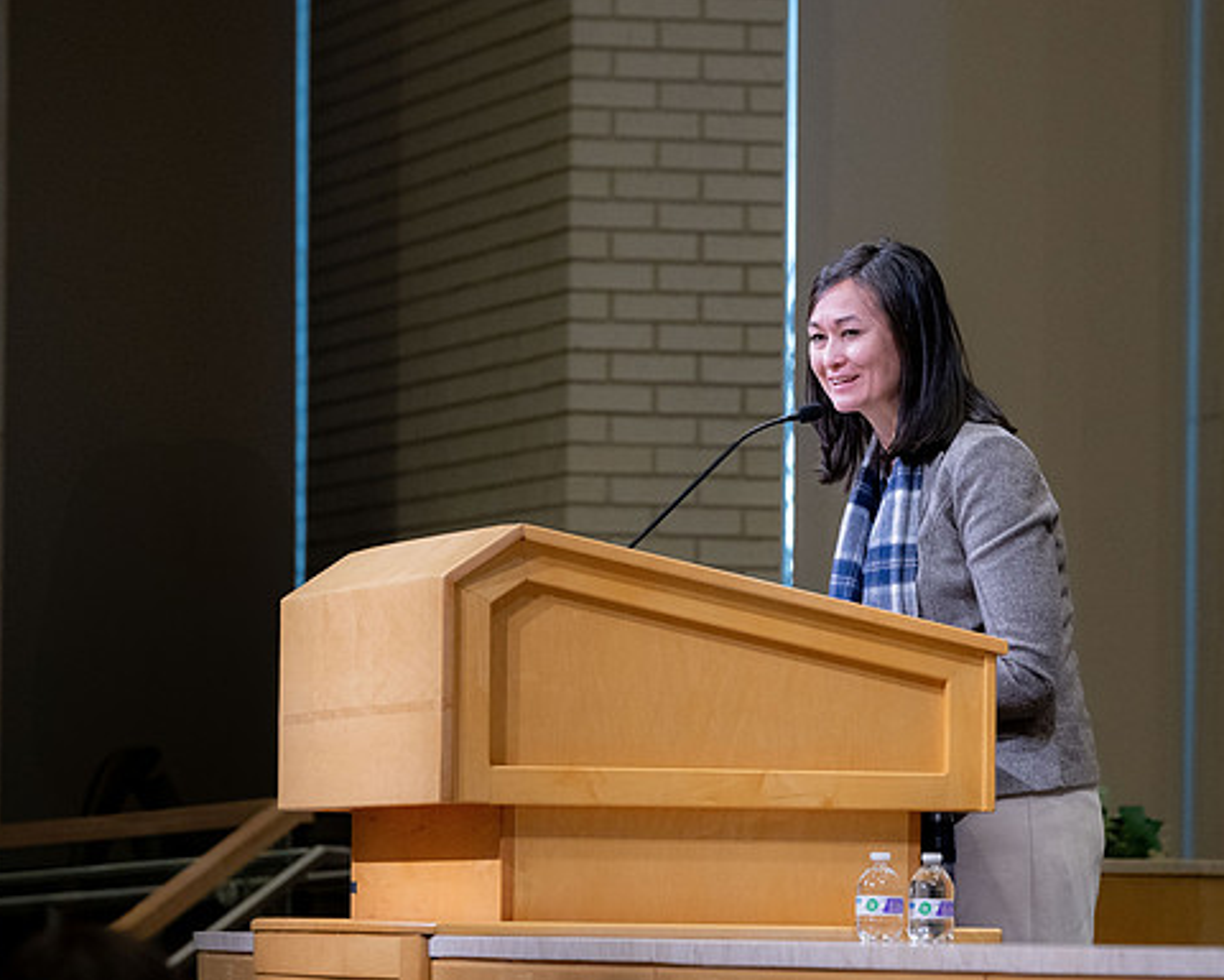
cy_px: 469
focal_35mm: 260
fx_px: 9419
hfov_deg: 7.4
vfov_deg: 6.0
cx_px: 839
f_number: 5.6
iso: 3200
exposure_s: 1/200
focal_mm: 180
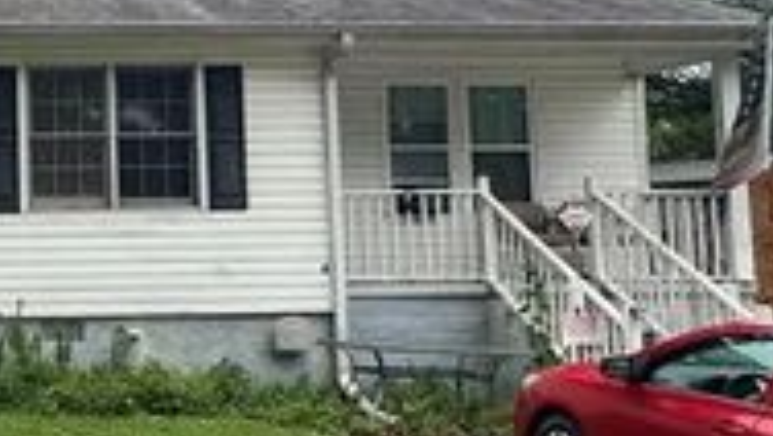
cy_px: 160
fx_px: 1066
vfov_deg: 23.0
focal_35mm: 52
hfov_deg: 34.4
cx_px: -78
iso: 40
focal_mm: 2.22
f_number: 2.2
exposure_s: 1/678
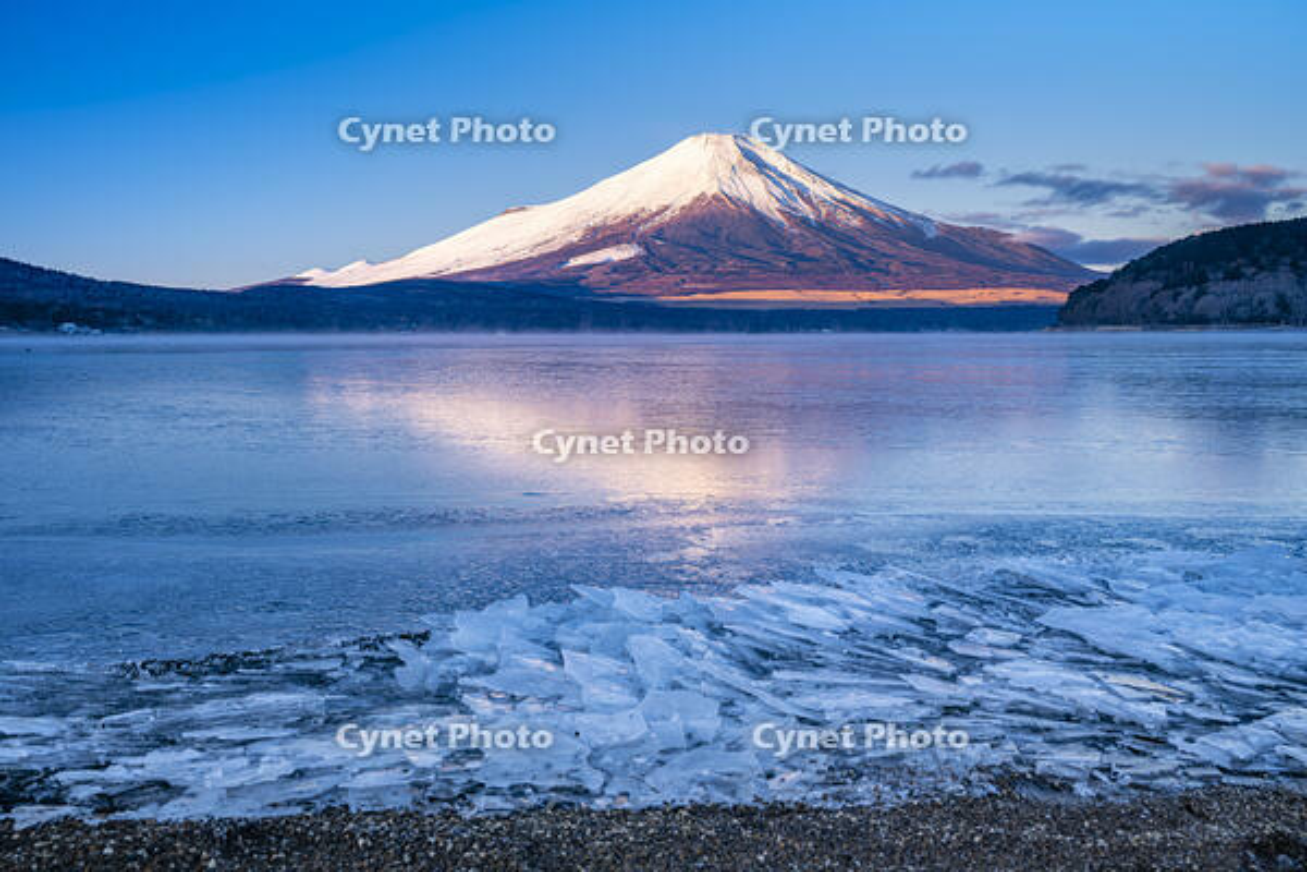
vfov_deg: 43.0
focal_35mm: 30
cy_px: 436
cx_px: 654
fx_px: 1107
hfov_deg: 61.1
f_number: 9
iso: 64
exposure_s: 1/5
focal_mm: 30.5
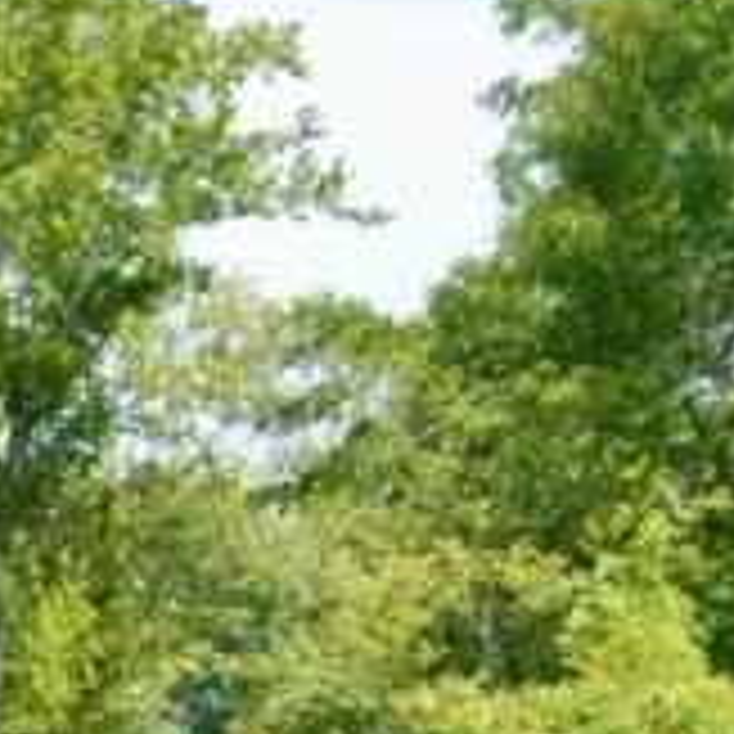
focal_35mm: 423
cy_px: 950
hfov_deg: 4.1
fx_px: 10148
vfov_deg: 4.1
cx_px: -243
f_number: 6.3
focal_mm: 62
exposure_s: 1/500
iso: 250
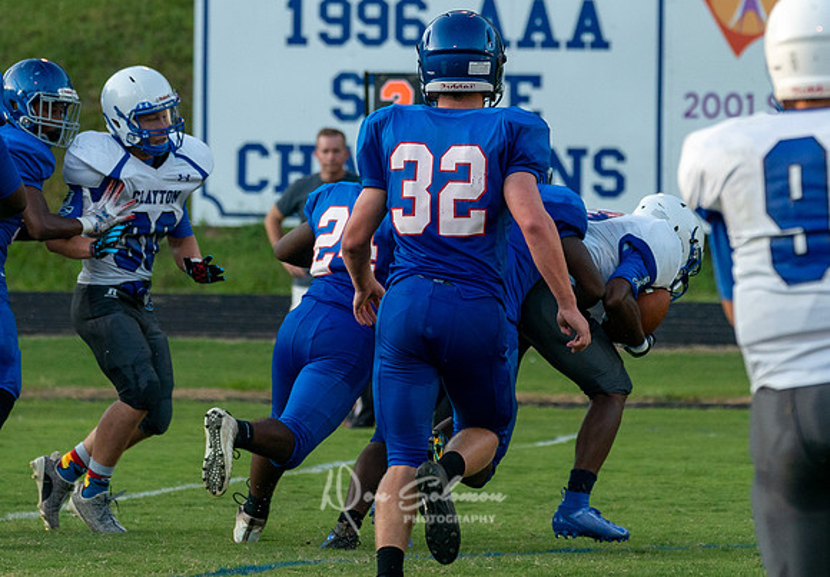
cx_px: 479
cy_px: 205
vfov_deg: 3.6
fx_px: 9109
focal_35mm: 390
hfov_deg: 5.2
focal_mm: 196
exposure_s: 1/1000
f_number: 5.6
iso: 1600
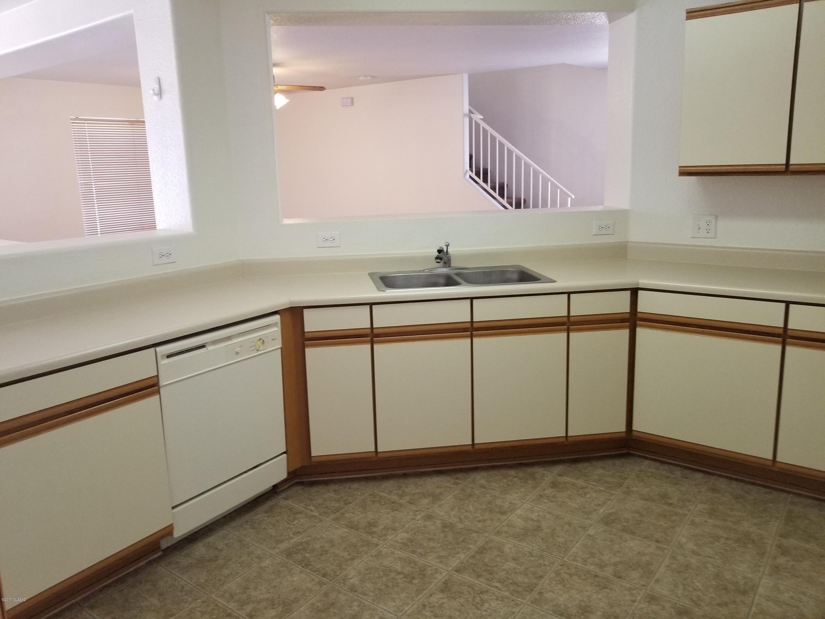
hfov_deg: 67.3
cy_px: 310
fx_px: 620
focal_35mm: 26
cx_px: 412
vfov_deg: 53.1
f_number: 1.7
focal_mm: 4.25
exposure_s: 1/60
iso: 200
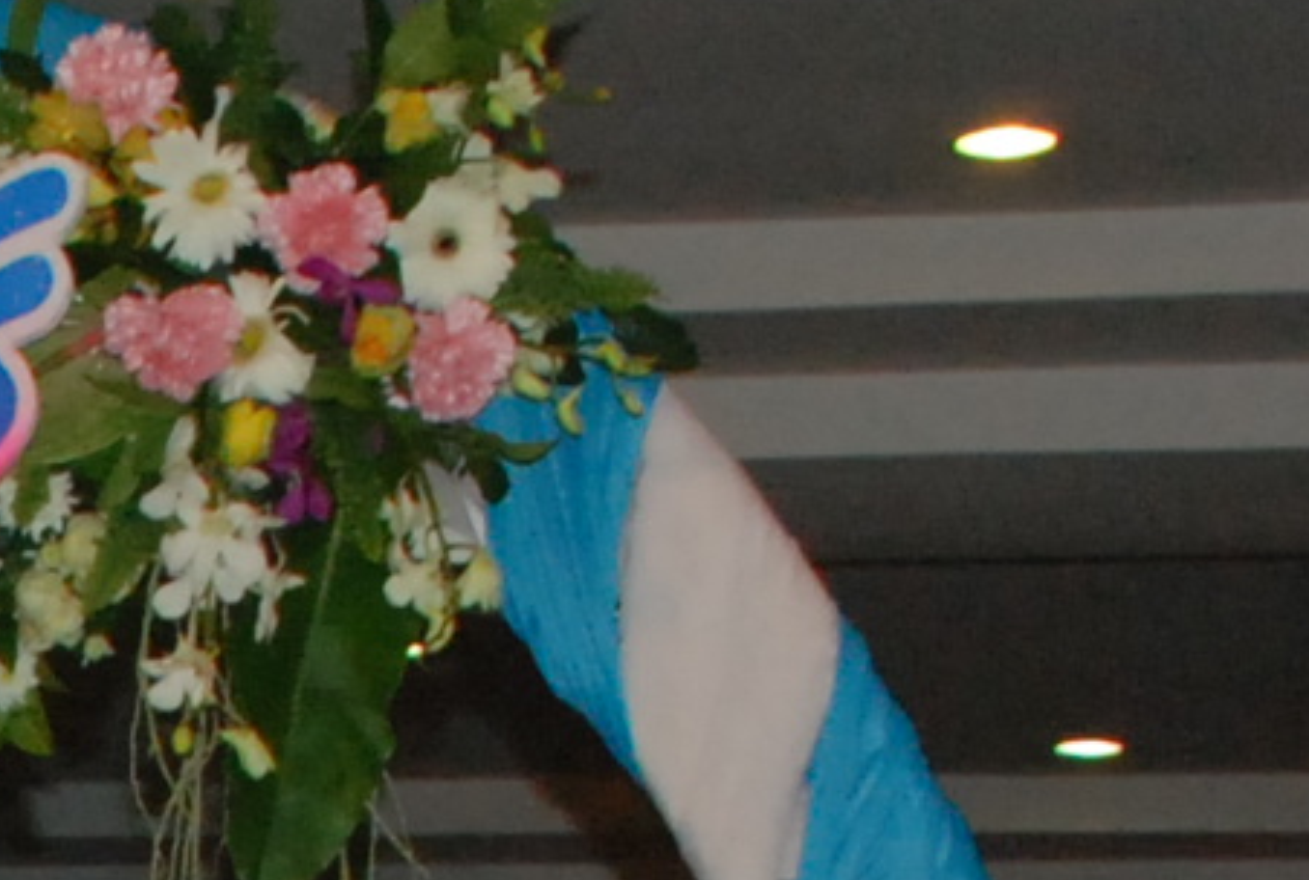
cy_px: 1960
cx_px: -1040
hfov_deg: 10.1
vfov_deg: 6.9
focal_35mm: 192
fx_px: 7000
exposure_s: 1/60
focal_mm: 20
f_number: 5
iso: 1000
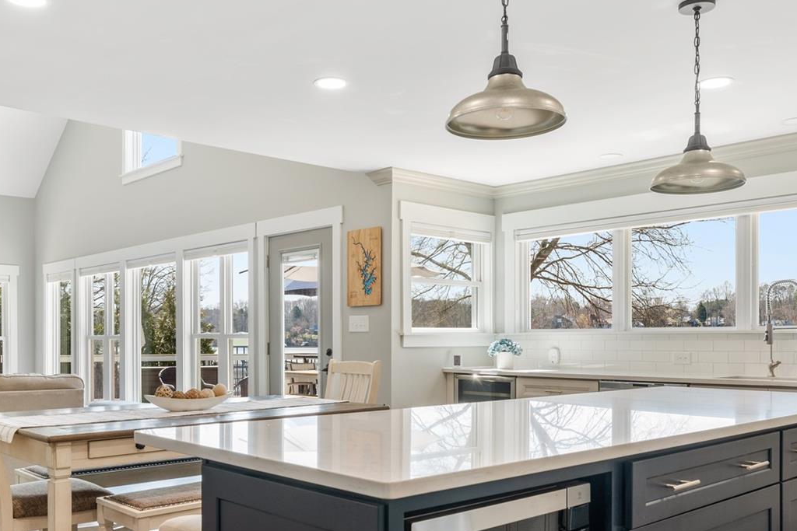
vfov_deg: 37.5
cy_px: 412
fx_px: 757
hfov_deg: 55.4
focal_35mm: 34
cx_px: 365
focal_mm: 17.1
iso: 200
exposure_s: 1/8
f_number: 7.1
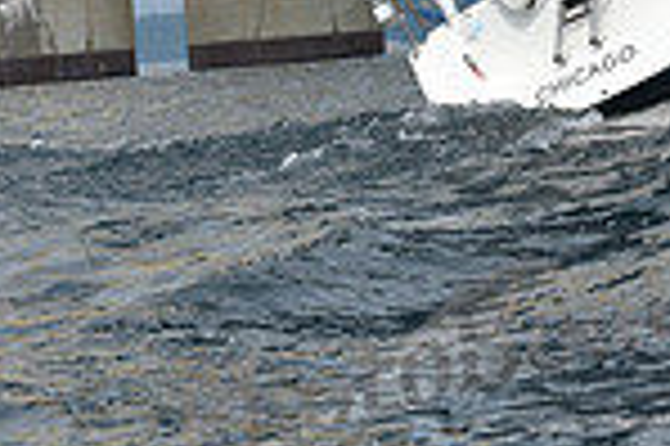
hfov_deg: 5.7
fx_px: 6655
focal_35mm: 358
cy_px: -403
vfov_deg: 3.8
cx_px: 1039
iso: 250
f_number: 10
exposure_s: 1/800
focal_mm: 92
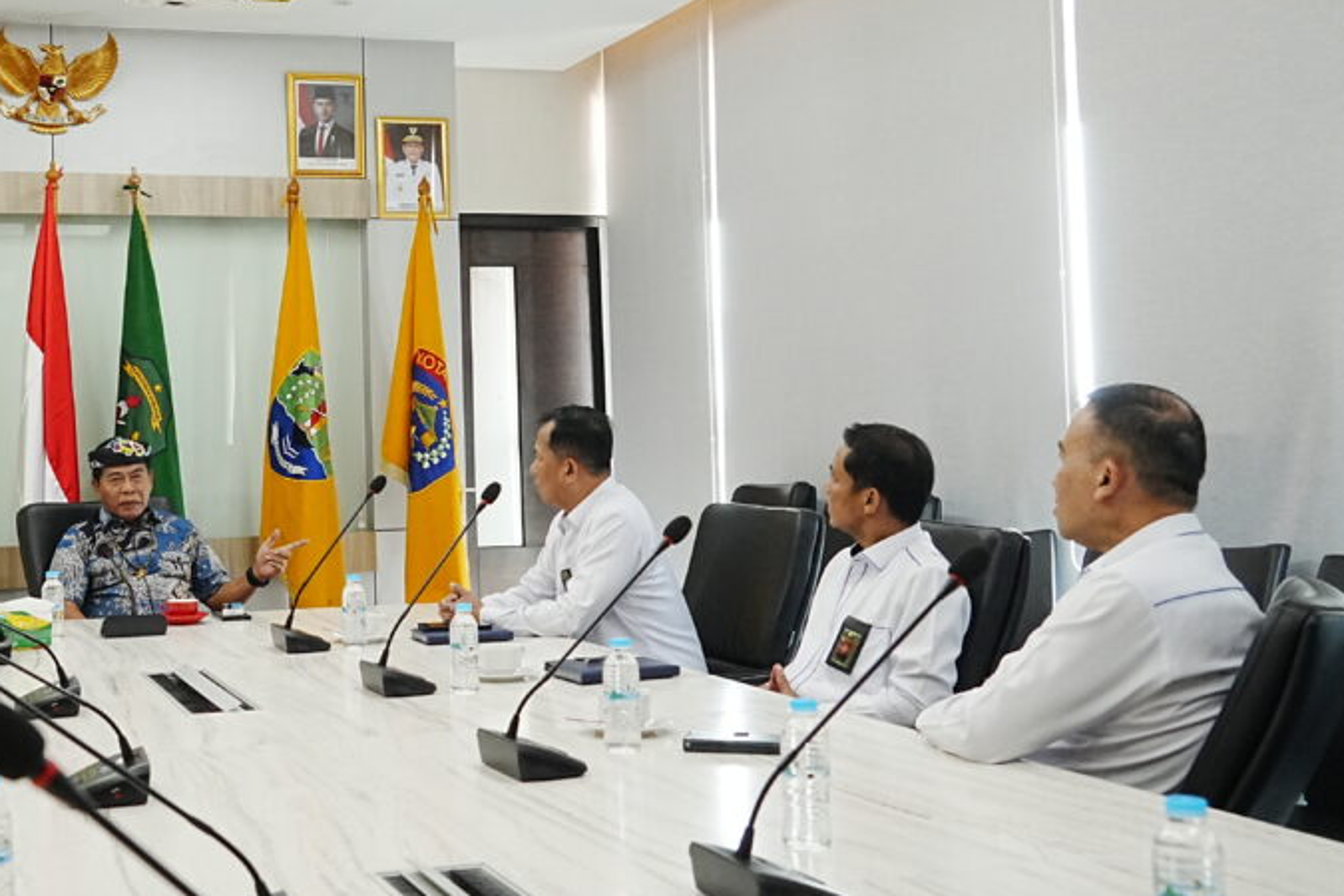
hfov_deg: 43.1
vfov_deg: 30.4
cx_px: 338
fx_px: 1643
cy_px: 355
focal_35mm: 44
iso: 5000
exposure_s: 1/100
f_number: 5
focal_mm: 29
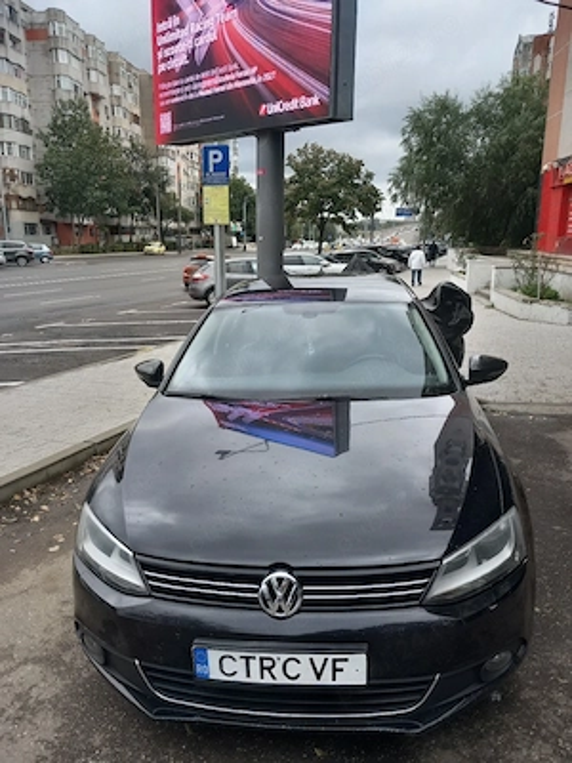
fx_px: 595
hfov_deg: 51.4
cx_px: 286
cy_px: 382
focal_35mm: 27
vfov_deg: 65.3
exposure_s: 1/50
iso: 32
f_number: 1.8
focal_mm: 4
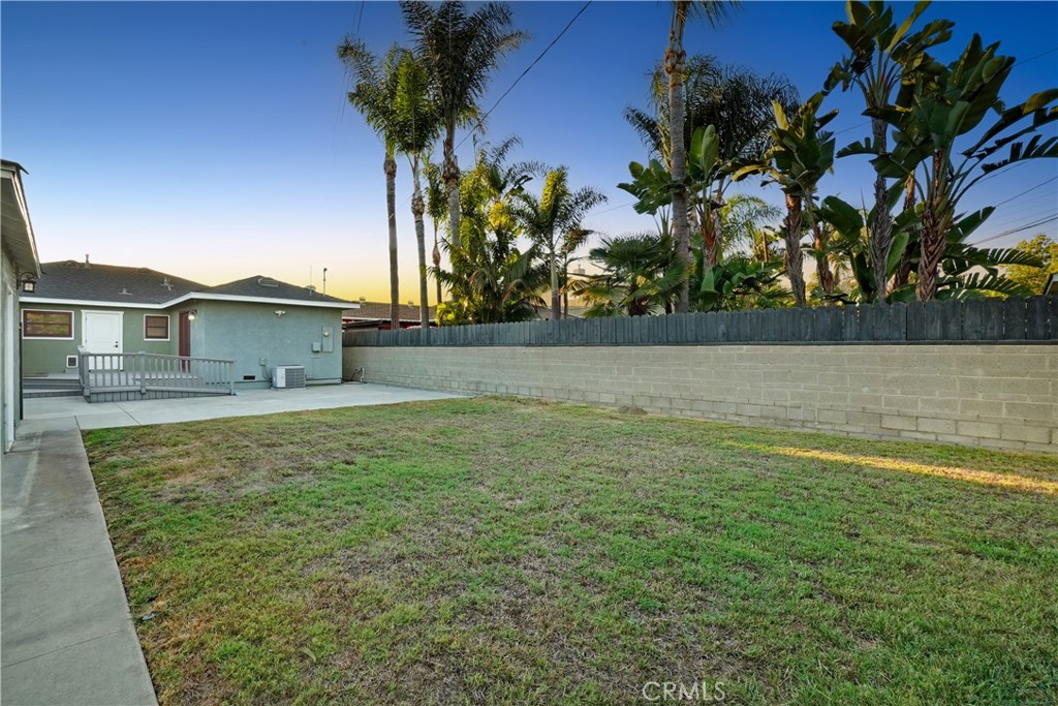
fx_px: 441
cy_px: 353
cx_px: 529
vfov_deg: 77.3
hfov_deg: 100.4
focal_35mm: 15
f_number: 16
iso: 250
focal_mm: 10
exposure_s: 1/6
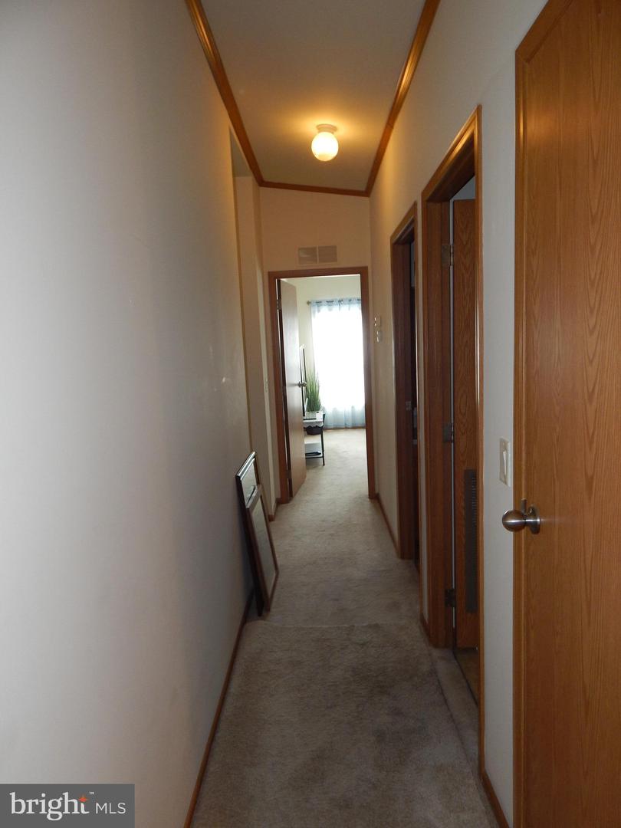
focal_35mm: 22
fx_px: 526
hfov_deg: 61.1
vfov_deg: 76.4
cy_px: 414
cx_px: 310
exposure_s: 1/30
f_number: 3
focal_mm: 4
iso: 200
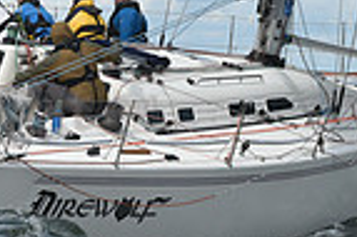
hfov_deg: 7.3
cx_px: 290
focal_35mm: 284
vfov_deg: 4.8
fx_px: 2813
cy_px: -26
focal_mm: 70
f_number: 9
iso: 320
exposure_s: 1/1000
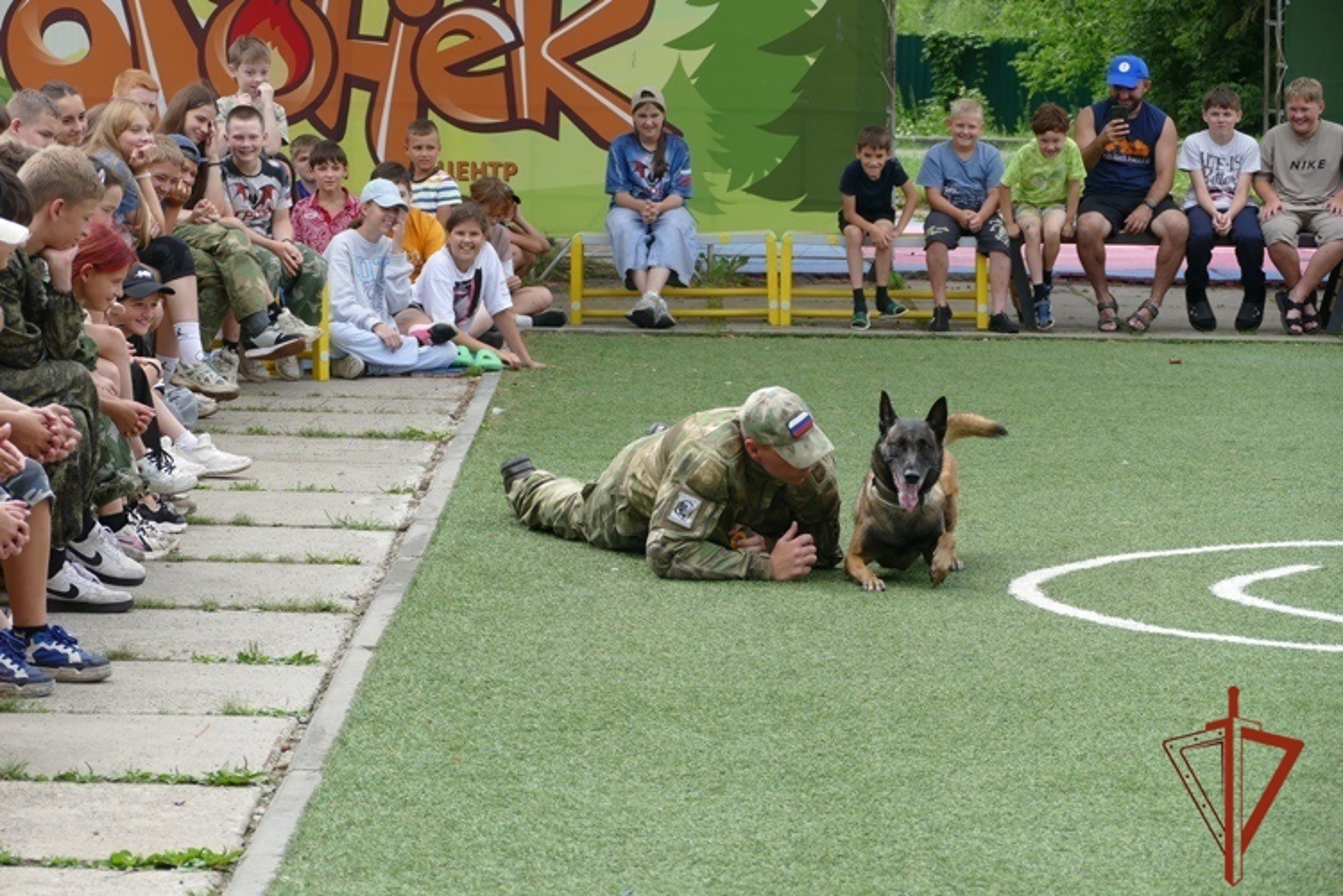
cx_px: 672
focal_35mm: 144
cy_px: 448
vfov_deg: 9.5
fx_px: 5372
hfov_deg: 14.3
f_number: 3.9
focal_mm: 52.4
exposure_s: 1/400
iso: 125
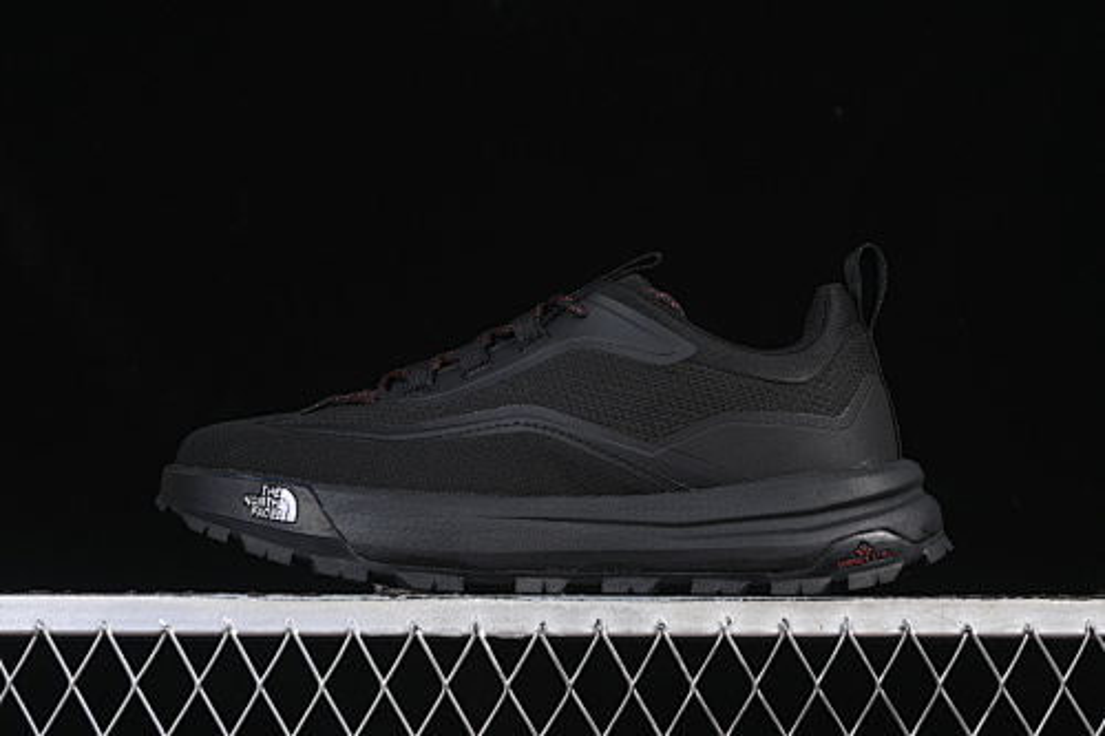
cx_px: 552
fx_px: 2301
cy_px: 368
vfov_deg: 18.2
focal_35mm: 75
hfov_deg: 27.0
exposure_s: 1/50
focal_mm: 50
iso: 160
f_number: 6.3
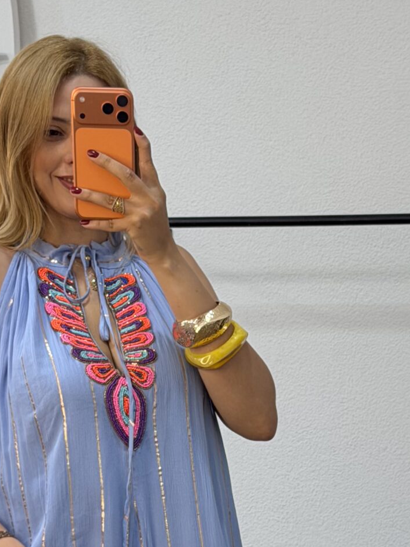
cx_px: 223
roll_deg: -1.1
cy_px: 523
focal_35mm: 130
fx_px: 2053
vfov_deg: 15.0
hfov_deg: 11.4
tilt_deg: -20.7
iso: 64
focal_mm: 6.76
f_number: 1.78
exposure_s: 1/121
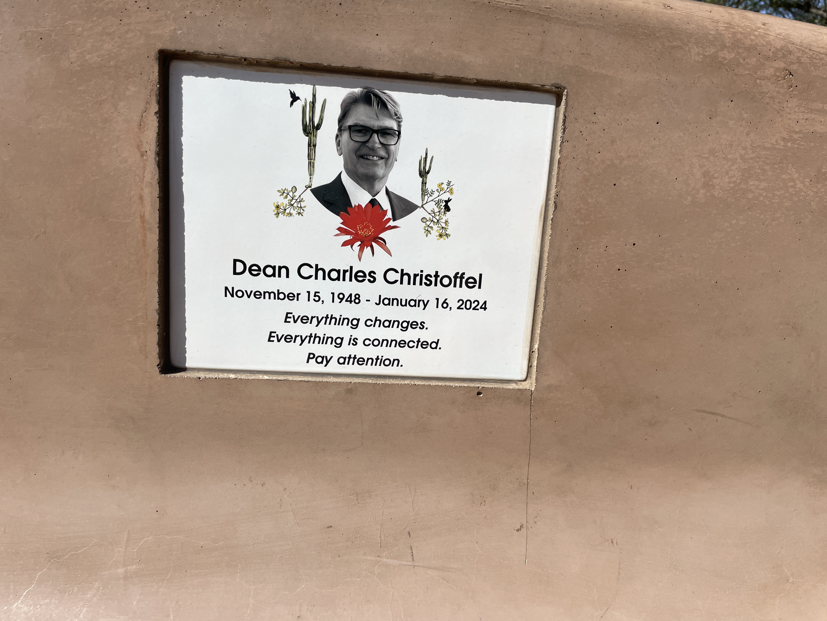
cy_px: 310
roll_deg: -3.6
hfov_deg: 67.3
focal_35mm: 26
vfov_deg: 53.1
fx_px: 621
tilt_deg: -14.1
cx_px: 414
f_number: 1.6
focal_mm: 4.2
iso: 32
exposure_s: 1/5556
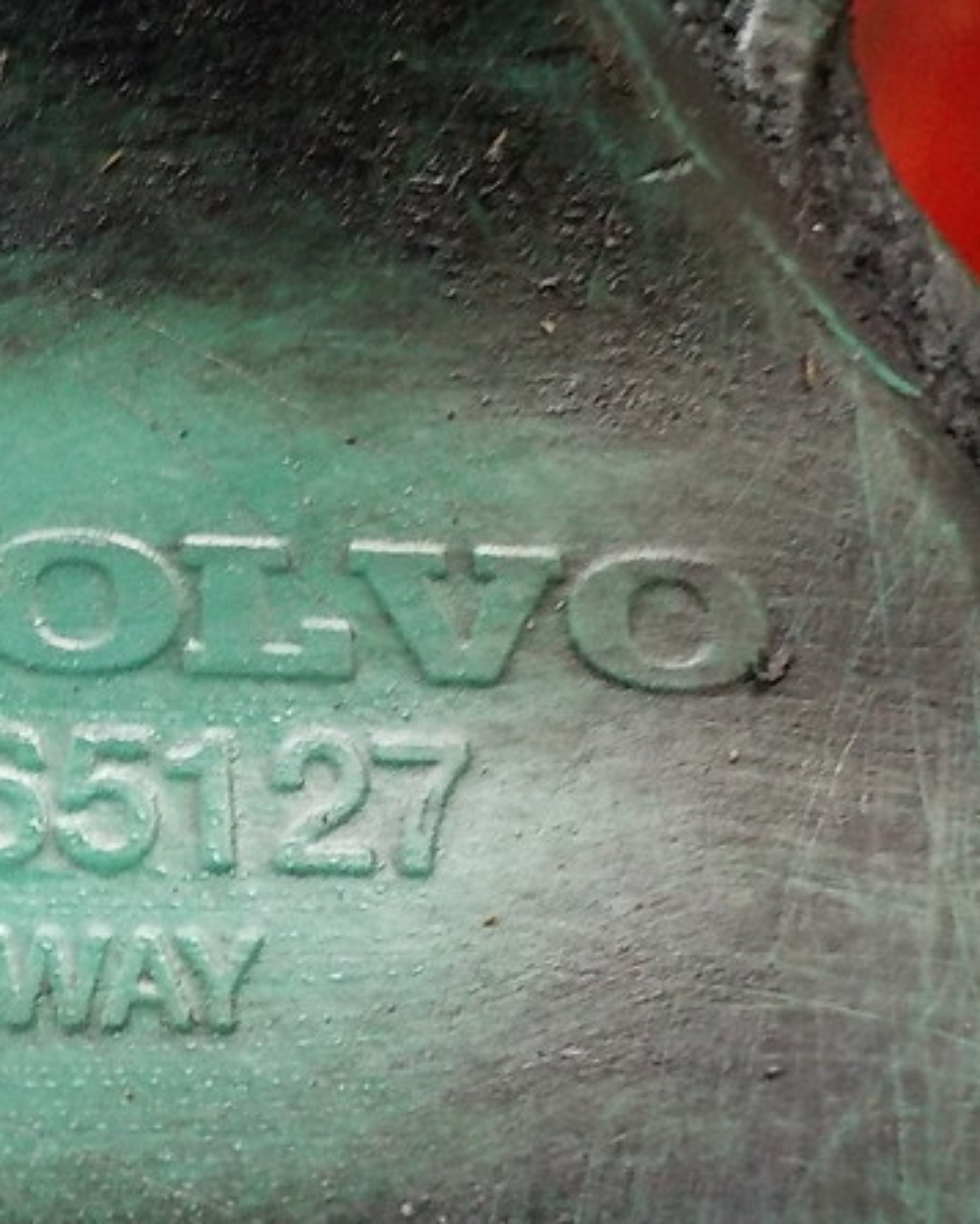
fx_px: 1522
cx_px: 118
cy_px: 628
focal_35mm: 42
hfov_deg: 34.0
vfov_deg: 43.8
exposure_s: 1/25
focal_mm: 4.1
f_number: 3.3
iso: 800
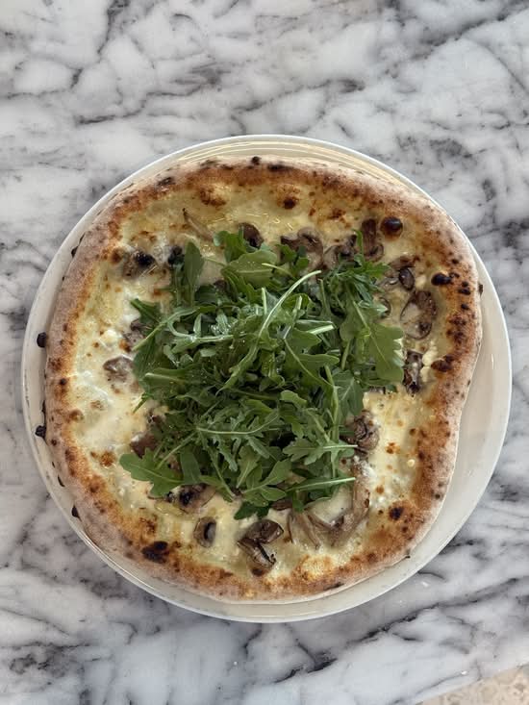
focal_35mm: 48
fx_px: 978
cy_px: 352
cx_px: 264
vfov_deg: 39.7
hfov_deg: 30.3
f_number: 1.78
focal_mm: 6.76
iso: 100
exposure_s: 1/60
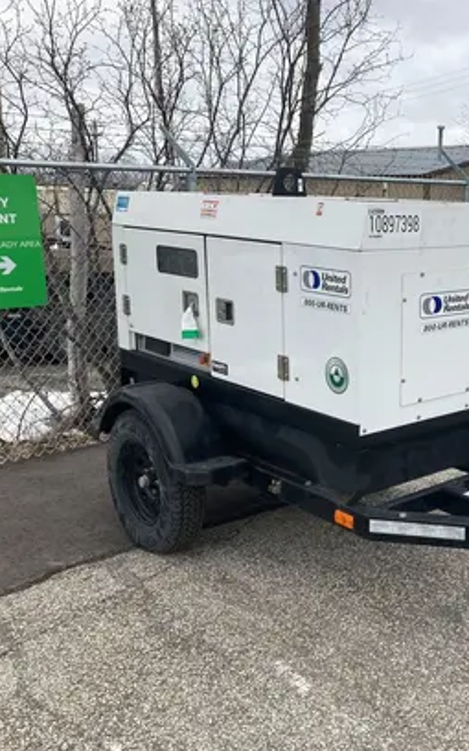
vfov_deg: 49.3
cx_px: 434
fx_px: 818
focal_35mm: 40
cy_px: 378
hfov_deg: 30.4
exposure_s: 1/972
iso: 20
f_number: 1.8
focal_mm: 3.99
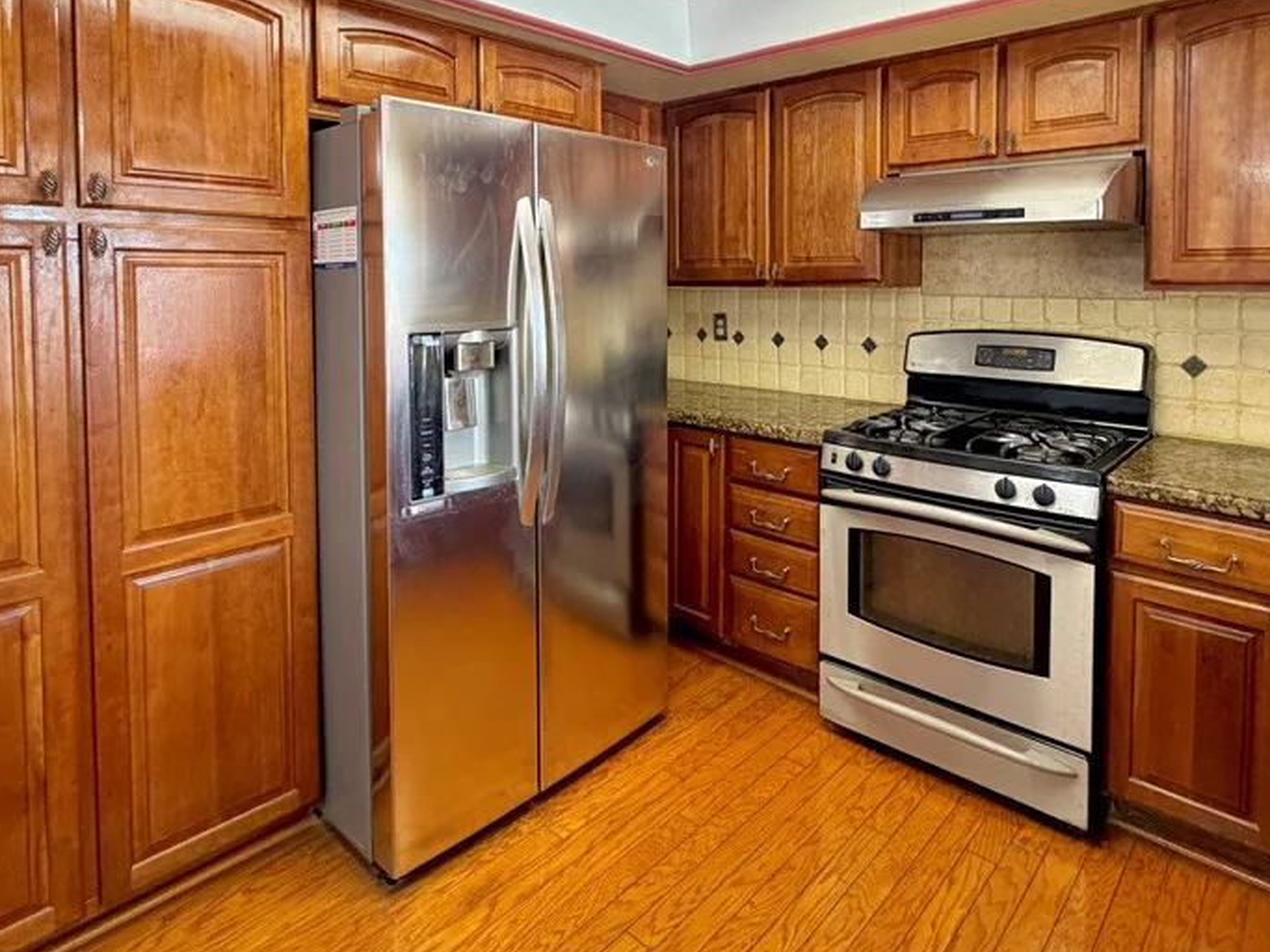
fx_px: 770
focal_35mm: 21
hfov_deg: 78.8
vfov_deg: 61.6
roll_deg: +0.6
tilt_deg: -1.9
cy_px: 305
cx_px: 697
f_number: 2.2
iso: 320
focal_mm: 2.22
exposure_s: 1/120
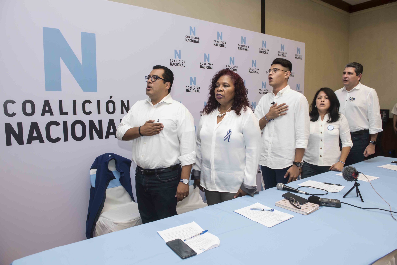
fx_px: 265
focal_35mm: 24
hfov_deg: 73.7
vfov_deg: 53.2
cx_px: 198
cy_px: 132
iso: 2000
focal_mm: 24
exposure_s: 1/125
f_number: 5.6
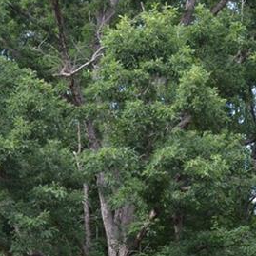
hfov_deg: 13.8
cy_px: 251
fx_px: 1054
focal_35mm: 126
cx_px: 180
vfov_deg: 13.7
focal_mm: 26
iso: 180
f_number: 5.6
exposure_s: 1/125
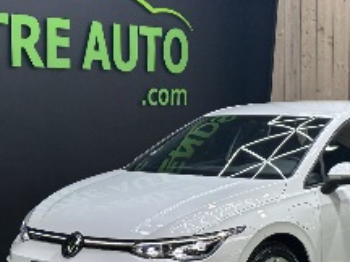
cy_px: 125
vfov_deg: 14.8
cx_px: 224
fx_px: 1011
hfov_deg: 19.6
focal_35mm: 100
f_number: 1.6
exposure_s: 1/100
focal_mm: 5.96
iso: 32
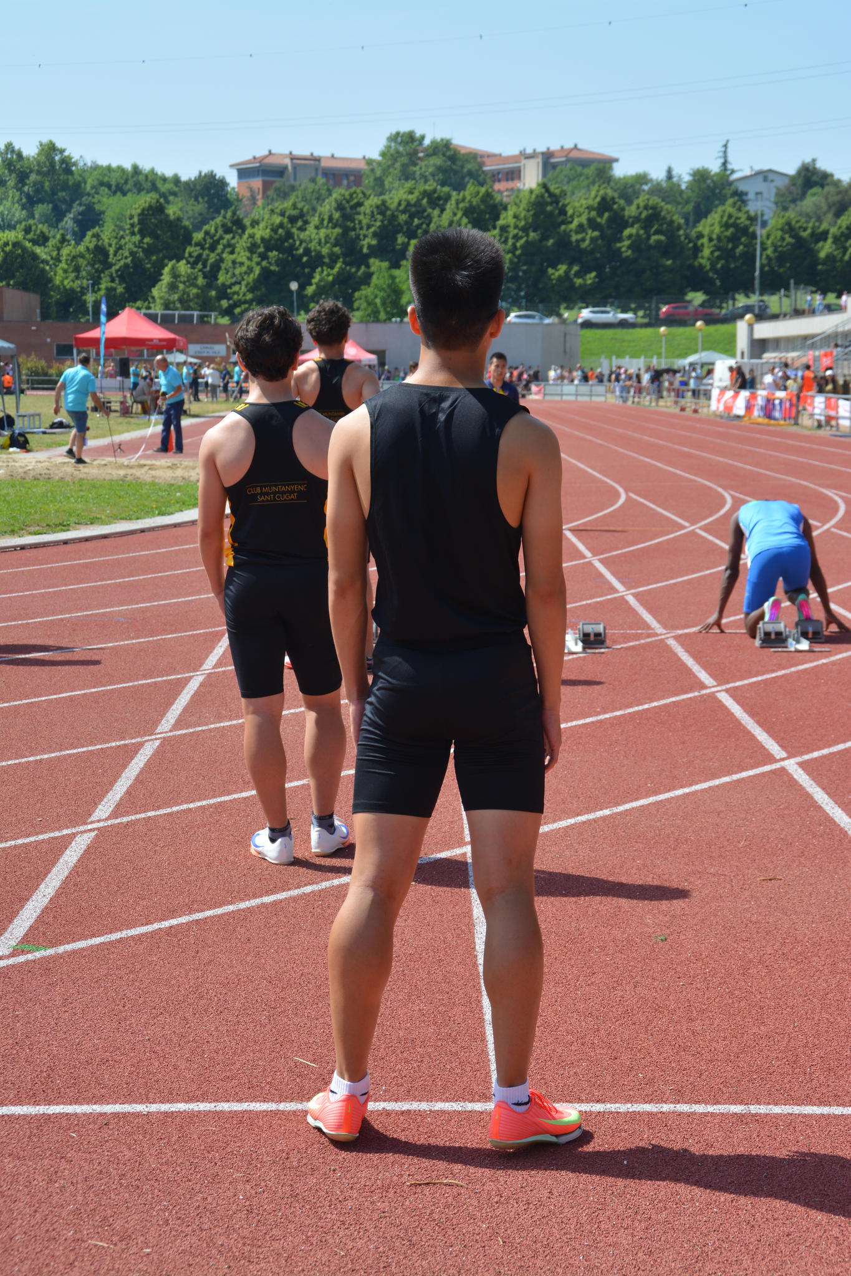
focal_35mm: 75
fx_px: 2660
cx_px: 426
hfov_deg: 18.2
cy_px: 638
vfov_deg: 27.0
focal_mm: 50
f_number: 8
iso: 125
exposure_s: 1/250
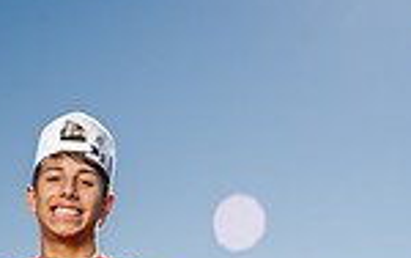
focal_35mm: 122
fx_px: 1368
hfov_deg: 16.8
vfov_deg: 9.6
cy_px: 601
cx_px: 27
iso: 100
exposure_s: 1/250
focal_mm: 40
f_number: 8
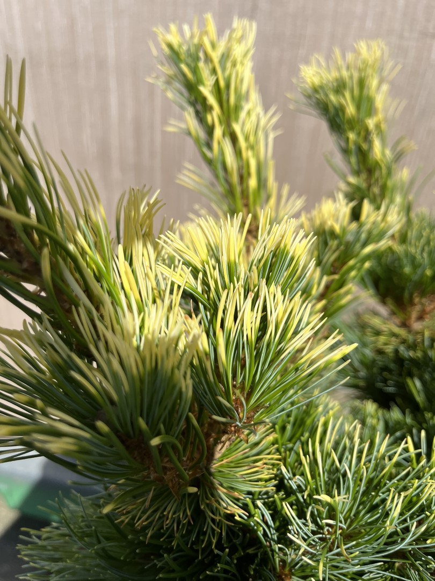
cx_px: 218
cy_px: 290
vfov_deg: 67.3
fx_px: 436
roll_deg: -5.6
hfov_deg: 53.1
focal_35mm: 26
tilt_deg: -32.6
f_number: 1.6
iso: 50
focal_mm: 5.1
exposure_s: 1/4854
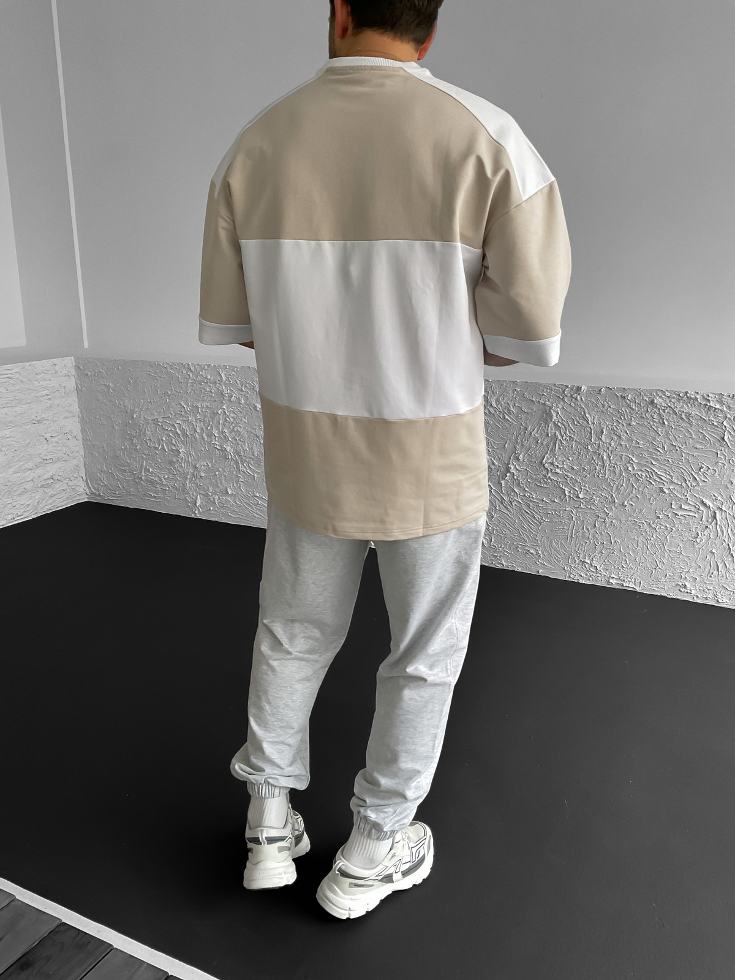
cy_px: 490
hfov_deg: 48.2
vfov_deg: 61.7
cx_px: 368
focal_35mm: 29
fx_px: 821
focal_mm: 3
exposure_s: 1/60
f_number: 1.8
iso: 64
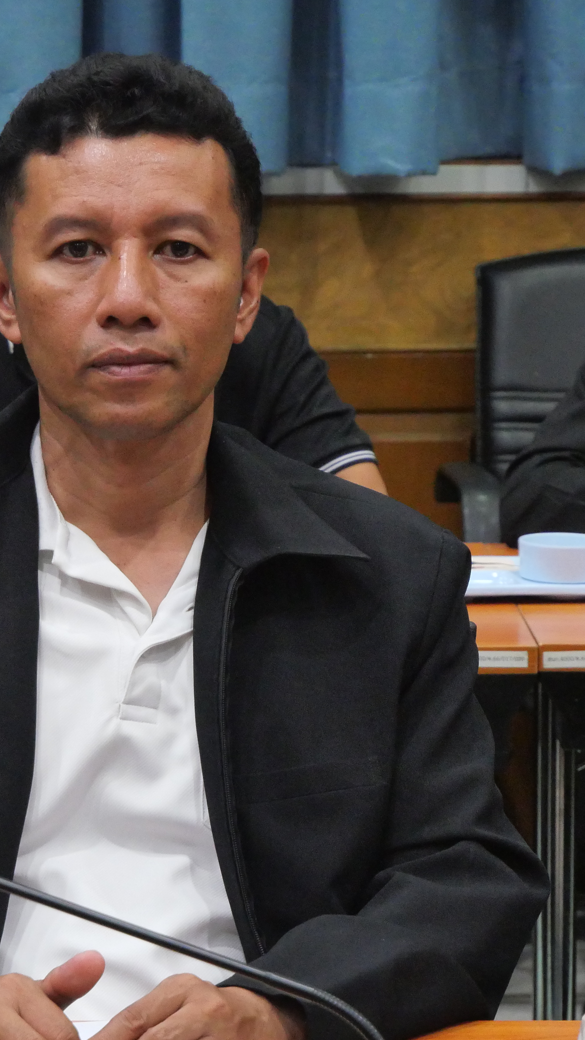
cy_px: 521
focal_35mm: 186
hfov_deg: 6.5
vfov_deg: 11.6
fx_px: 5130
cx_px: 84
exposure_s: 1/100
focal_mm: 57
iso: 3200
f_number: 5.6
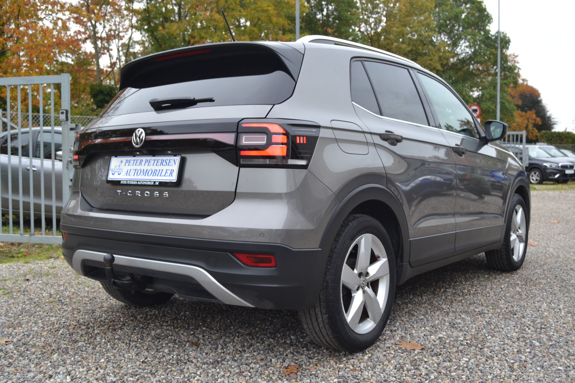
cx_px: 288
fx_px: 551
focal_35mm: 34
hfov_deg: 55.1
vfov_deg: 38.4
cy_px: 192
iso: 220
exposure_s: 1/125
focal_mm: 23
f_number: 5.6
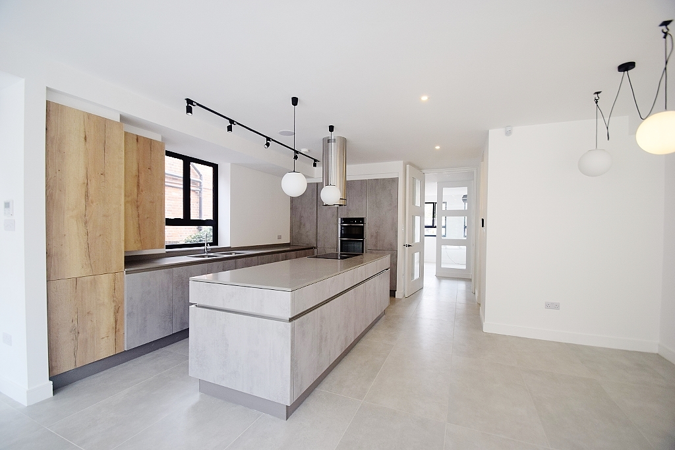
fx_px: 281
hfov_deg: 100.4
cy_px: 225
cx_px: 338
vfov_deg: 77.3
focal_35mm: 15
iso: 400
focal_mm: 10
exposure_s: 1/80
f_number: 4.5
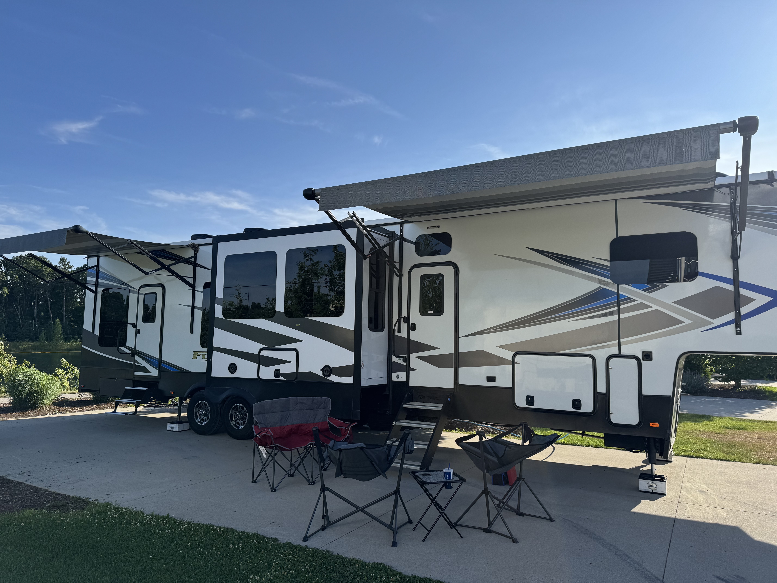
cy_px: 292
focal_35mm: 24
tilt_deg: +6.7
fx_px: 539
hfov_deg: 71.6
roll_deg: -0.5
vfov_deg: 56.8
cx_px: 388
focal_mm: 6.76
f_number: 1.78
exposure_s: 1/4049
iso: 80
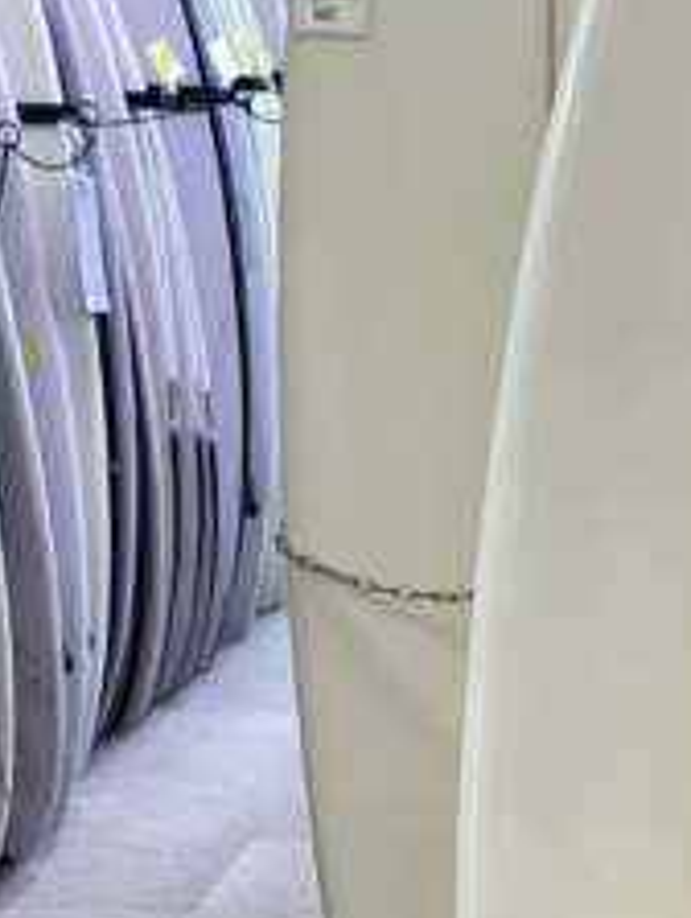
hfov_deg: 12.9
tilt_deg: -18.7
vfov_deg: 17.2
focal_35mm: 111
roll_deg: +1.1
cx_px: 930
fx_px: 2946
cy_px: 947
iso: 80
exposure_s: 1/50
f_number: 2.4
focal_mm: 3.3
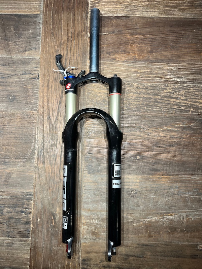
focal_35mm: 26
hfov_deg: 53.1
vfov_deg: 67.3
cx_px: 101
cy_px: 134
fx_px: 202
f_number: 1.5
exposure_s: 1/120
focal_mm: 5.7
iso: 125
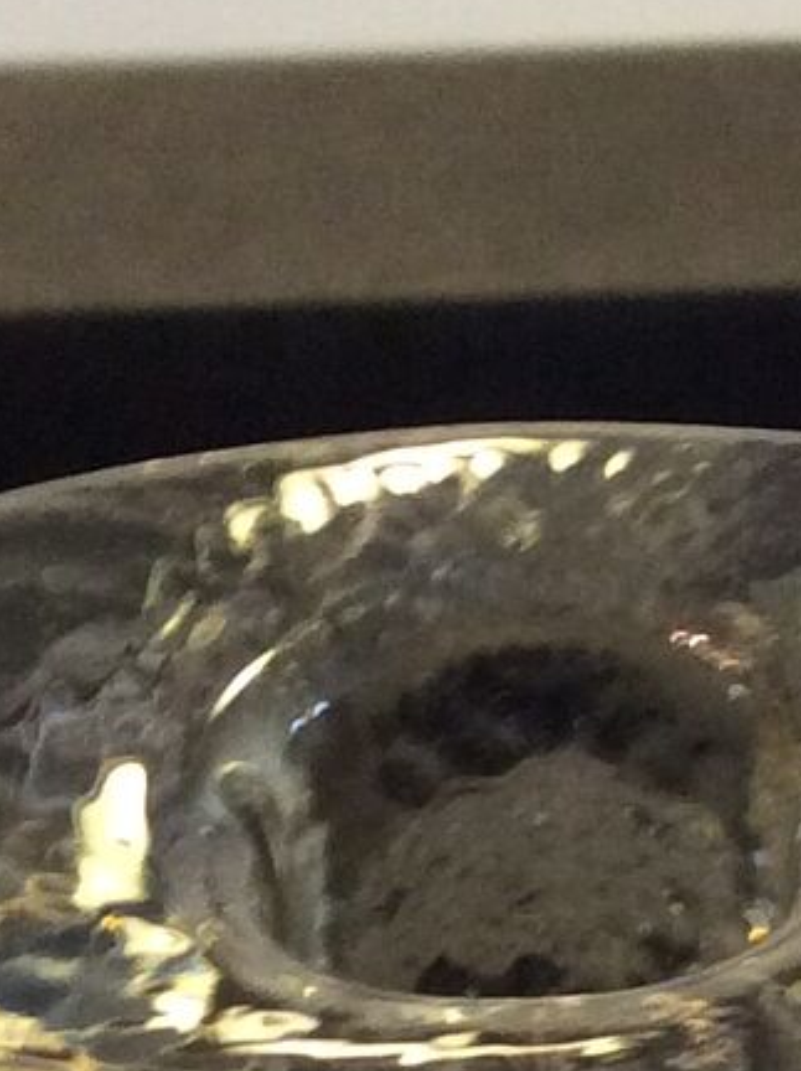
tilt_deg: -48.1
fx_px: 4575
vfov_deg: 13.0
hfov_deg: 10.0
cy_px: 1334
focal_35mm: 148
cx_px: 647
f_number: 2.4
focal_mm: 3.3
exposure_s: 1/25
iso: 160
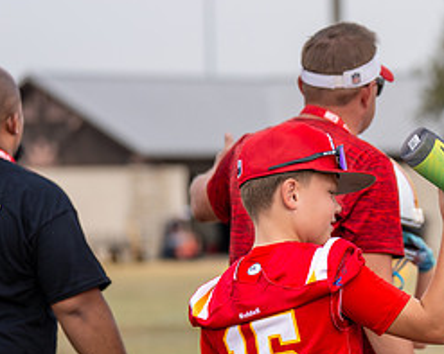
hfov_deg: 7.1
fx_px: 3557
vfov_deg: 5.7
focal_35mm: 271
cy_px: 299
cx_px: 498
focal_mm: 95
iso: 160
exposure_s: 1/2000
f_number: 2.8
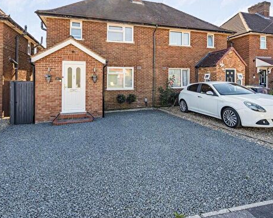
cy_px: 101
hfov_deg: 89.3
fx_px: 137
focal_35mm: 17
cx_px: 122
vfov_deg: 76.8
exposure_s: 1/200
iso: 320
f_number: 9
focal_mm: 12
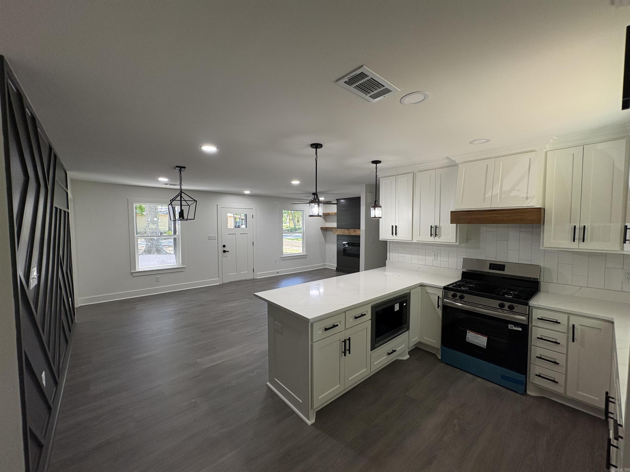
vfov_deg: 85.7
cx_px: 315
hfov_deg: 102.1
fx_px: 255
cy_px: 236
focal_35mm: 14
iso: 200
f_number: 2.2
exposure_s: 1/120
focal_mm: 2.22
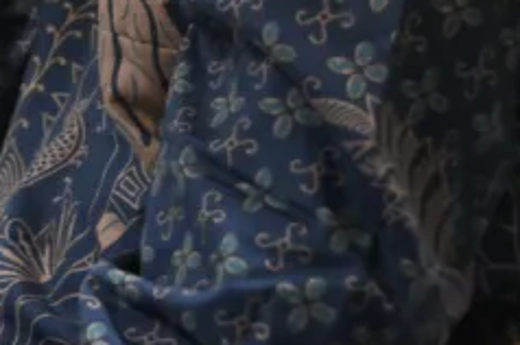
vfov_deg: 6.7
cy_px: -360
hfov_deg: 9.7
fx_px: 2856
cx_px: -503
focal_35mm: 198
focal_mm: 46
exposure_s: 1/60
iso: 3600
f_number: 4
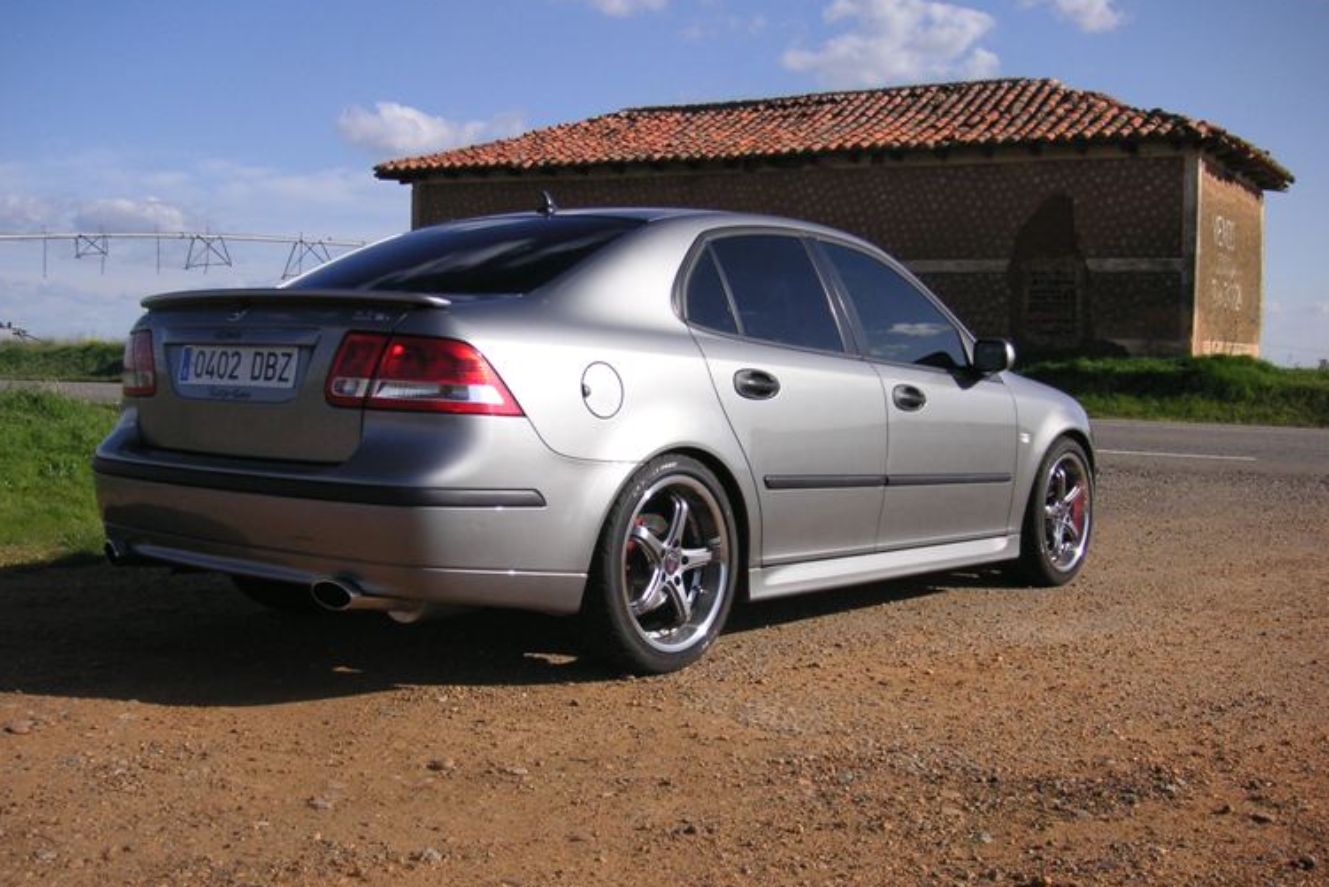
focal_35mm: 41
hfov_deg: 47.4
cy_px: 494
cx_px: 635
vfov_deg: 32.6
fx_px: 1514
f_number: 6.7
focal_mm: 6.1
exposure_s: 1/250
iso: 50
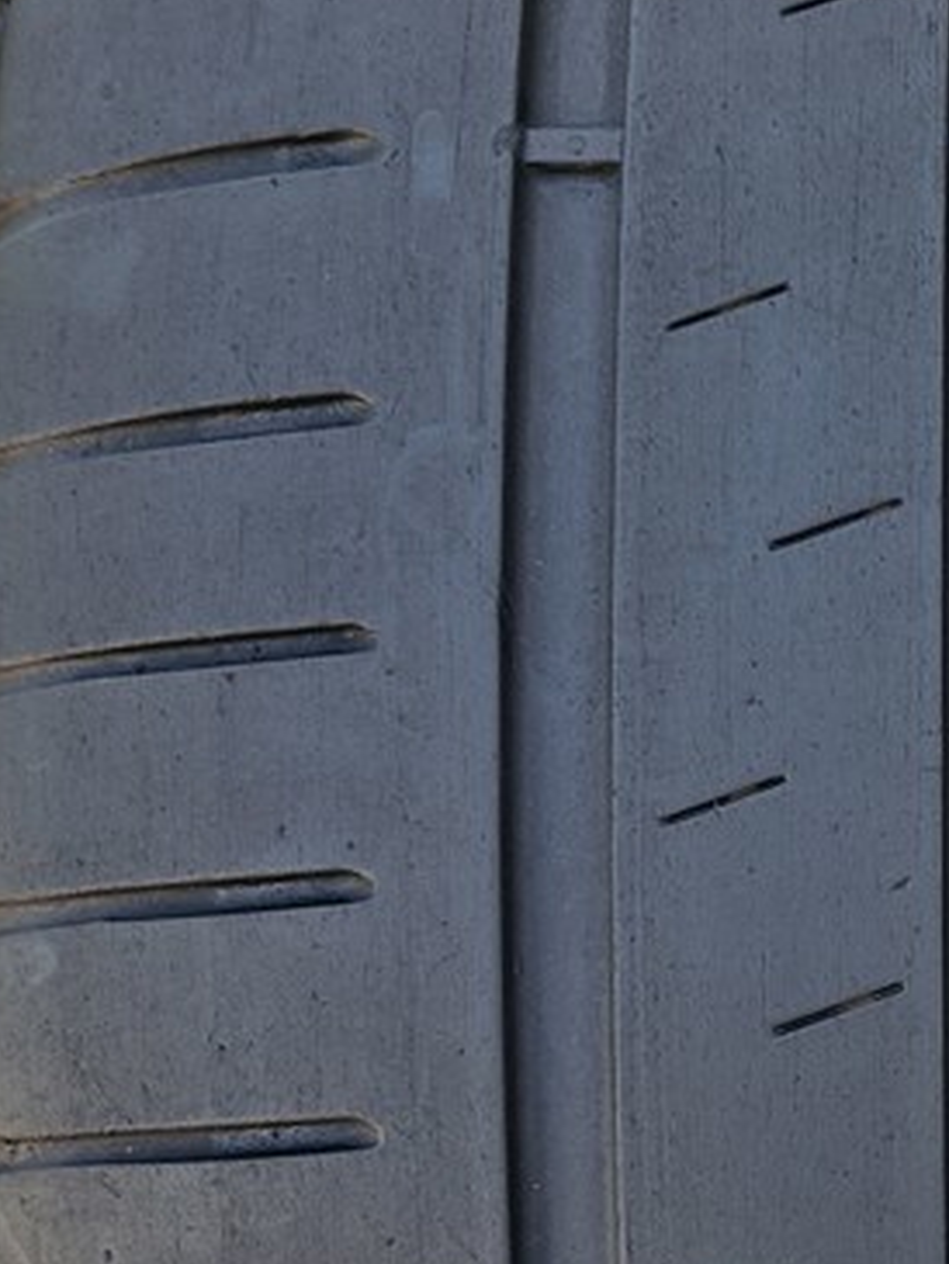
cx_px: 1257
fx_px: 2484
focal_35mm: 68
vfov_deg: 28.4
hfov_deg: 19.8
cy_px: 848
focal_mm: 5.4
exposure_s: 1/180
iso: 50
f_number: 1.8
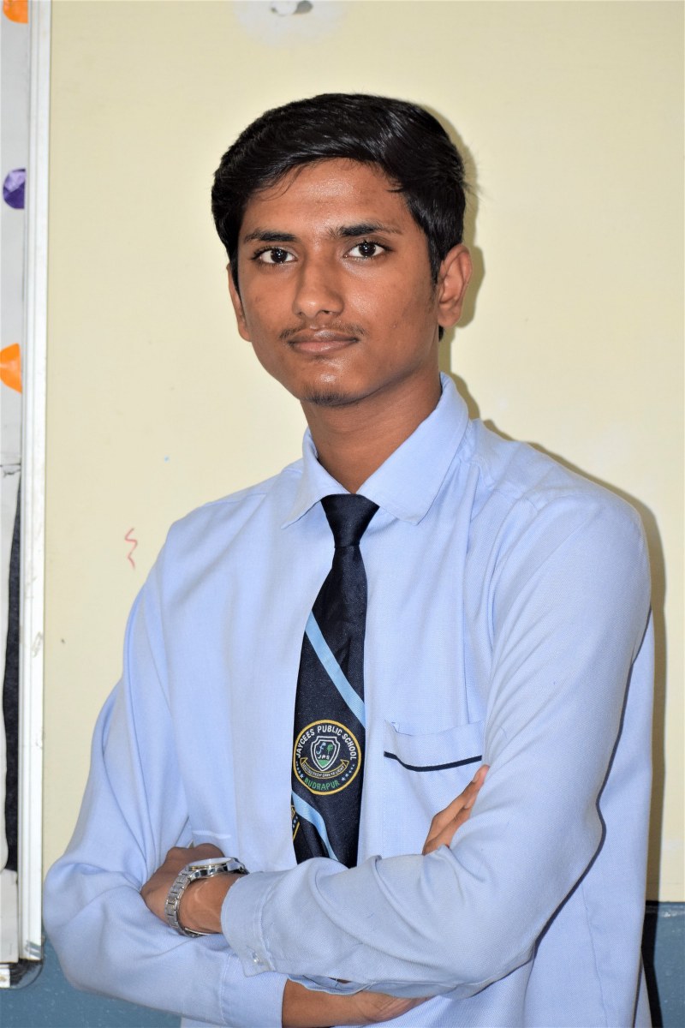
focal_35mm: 105
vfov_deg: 19.5
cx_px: 342
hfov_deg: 13.0
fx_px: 2997
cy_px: 514
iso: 800
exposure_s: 1/60
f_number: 4.5
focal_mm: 70
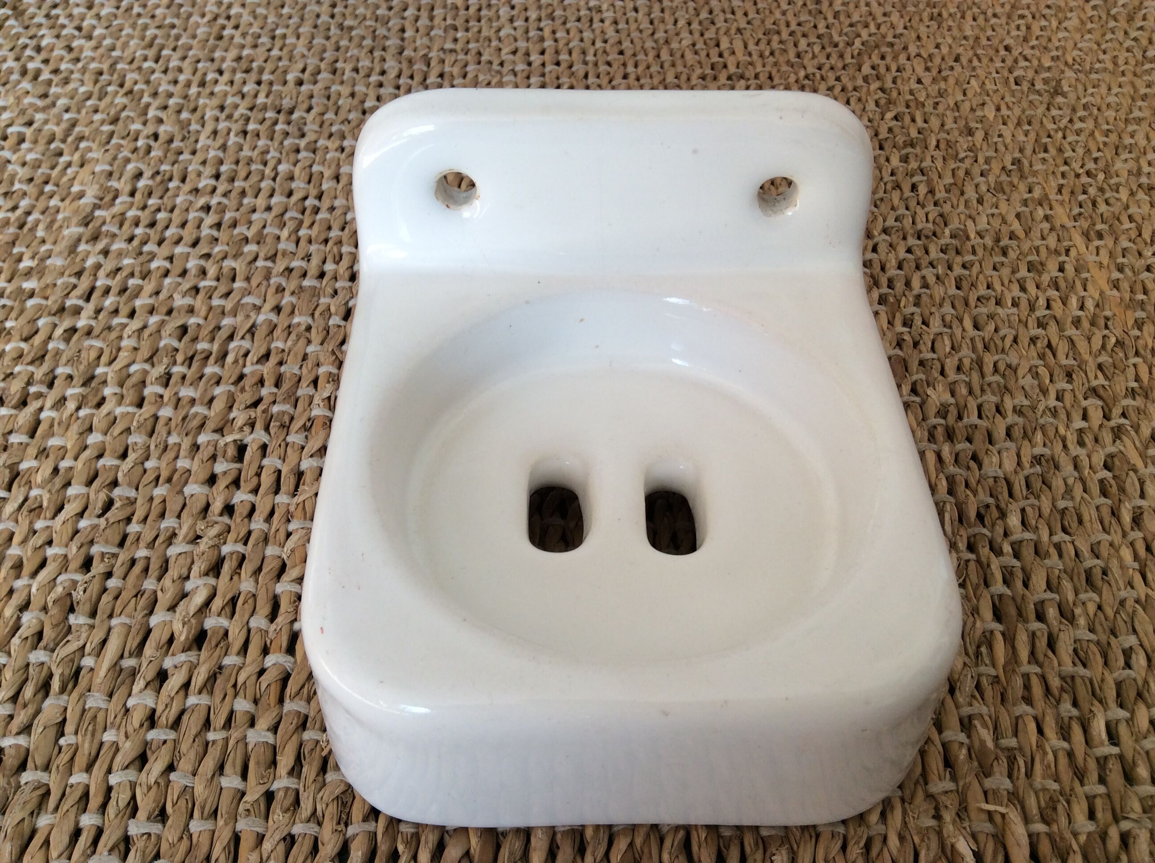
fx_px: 1066
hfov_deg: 56.9
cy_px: 432
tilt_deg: -47.3
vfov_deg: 44.1
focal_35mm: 32
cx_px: 578
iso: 40
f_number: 2.4
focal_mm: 3.3
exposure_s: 1/100
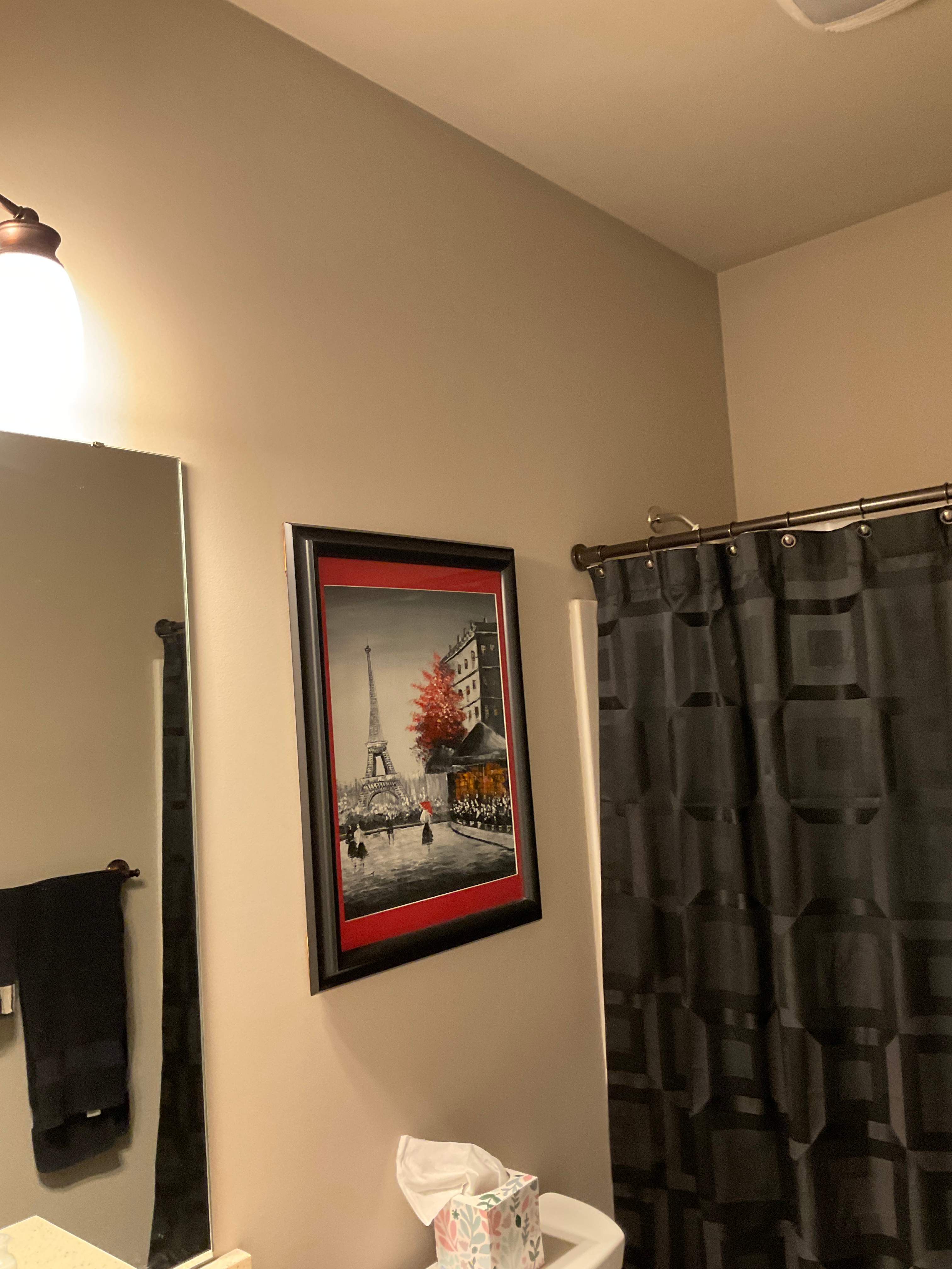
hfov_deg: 48.2
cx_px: 476
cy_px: 634
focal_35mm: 29
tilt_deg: +4.1
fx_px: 1063
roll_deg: +3.9
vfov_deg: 61.7
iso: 200
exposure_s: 1/40
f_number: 1.8
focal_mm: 3
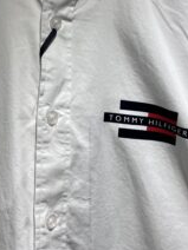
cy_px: 66
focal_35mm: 49
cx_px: 65
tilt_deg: +1.4
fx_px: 355
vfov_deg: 38.0
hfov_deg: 29.5
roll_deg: +0.5
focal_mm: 5.7
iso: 32
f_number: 1.5
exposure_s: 1/114
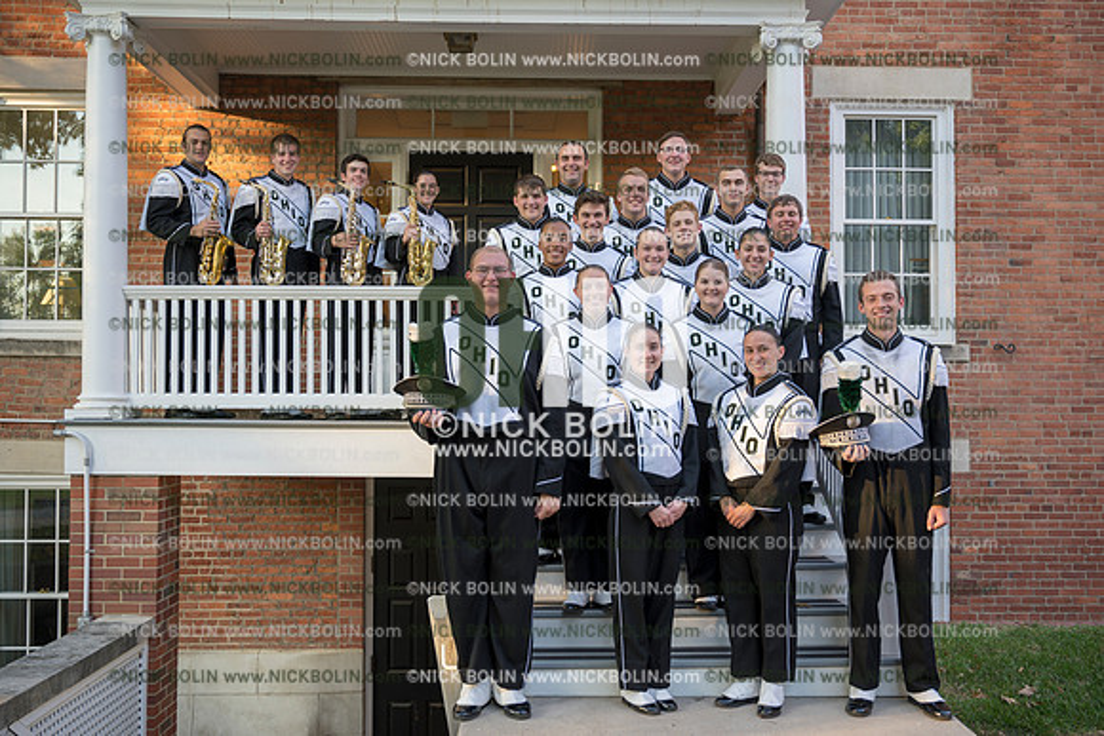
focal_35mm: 35
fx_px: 1074
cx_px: 552
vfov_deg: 37.9
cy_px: 368
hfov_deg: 54.4
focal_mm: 35
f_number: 4
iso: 125
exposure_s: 1/60
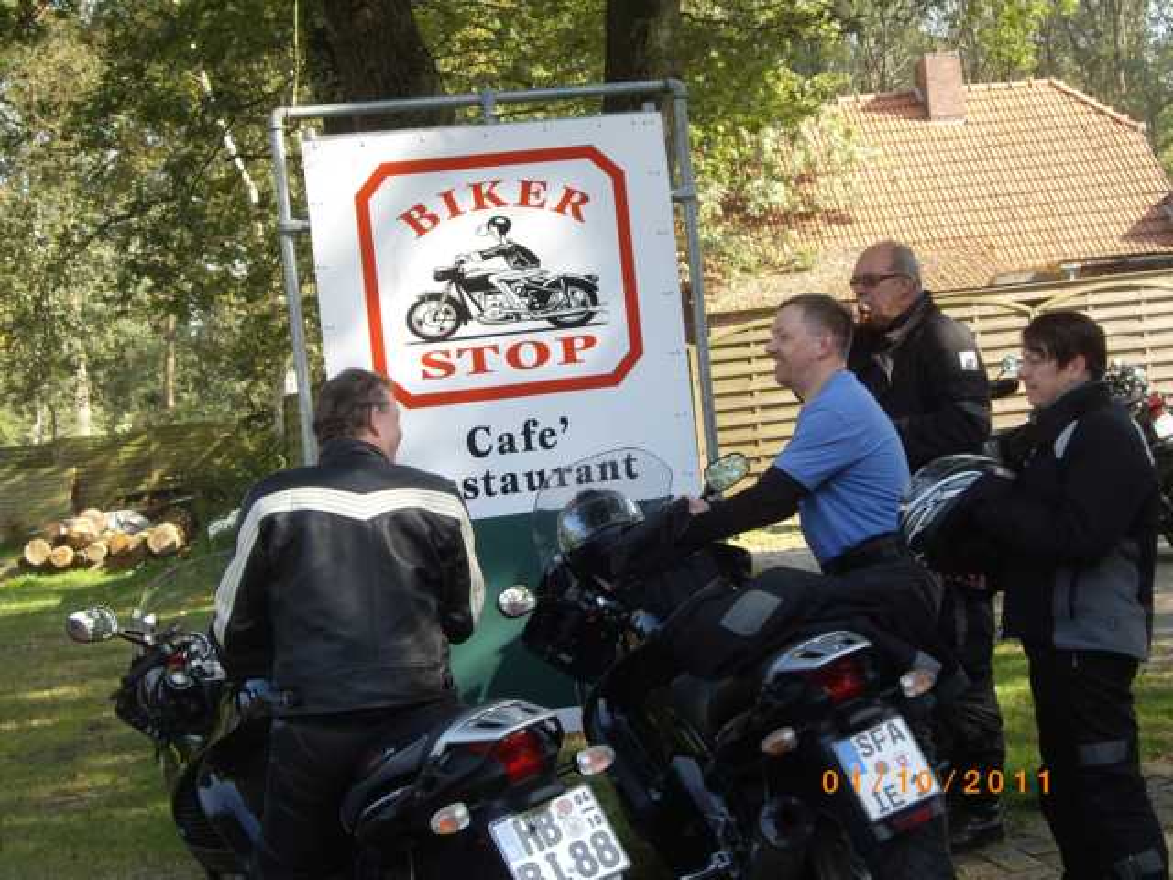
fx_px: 2203
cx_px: 586
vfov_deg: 22.6
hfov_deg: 29.8
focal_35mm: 65
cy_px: 440
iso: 100
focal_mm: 13.7
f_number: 3.8
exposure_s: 1/160
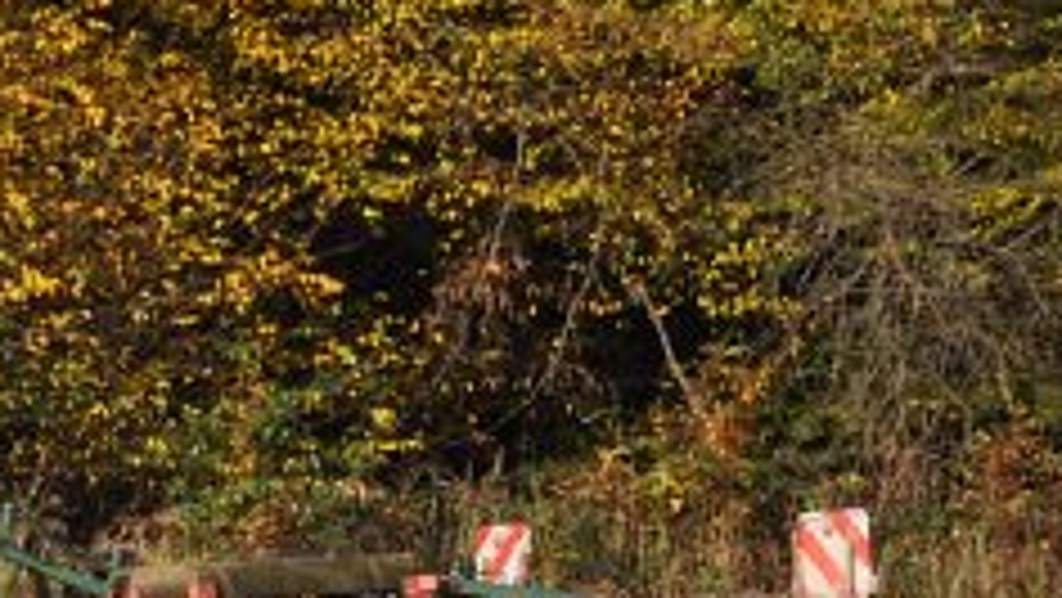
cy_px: 807
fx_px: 11692
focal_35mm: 415
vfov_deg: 2.9
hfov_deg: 5.2
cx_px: -468
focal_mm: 78
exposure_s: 1/400
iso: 200
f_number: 10
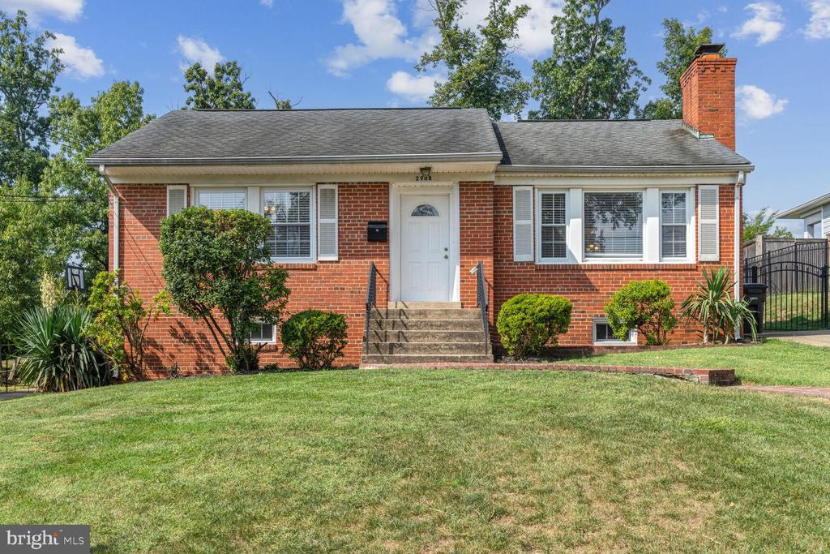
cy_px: 277
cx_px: 415
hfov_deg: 54.4
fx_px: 807
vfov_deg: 37.9
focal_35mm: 35
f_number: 8
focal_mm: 35
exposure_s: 1/400
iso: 200
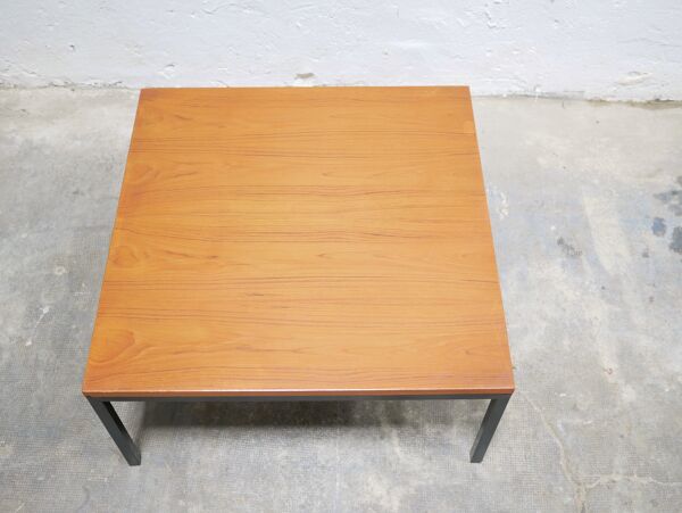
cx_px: 341
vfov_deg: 36.0
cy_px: 256
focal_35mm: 40
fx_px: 789
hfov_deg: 46.8
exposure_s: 1/60
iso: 800
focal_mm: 20
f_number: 1.7
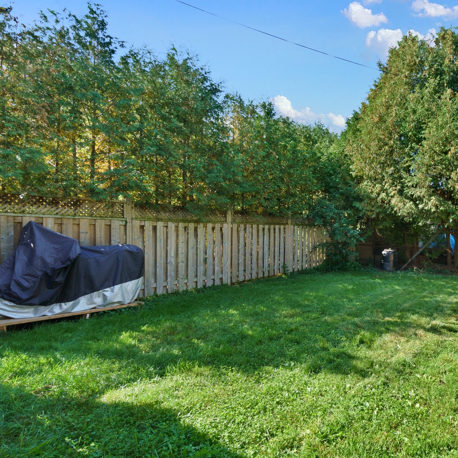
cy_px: 234
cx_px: 357
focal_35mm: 20
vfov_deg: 74.8
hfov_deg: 68.7
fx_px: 299
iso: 640
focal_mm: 10
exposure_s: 1/100
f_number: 10
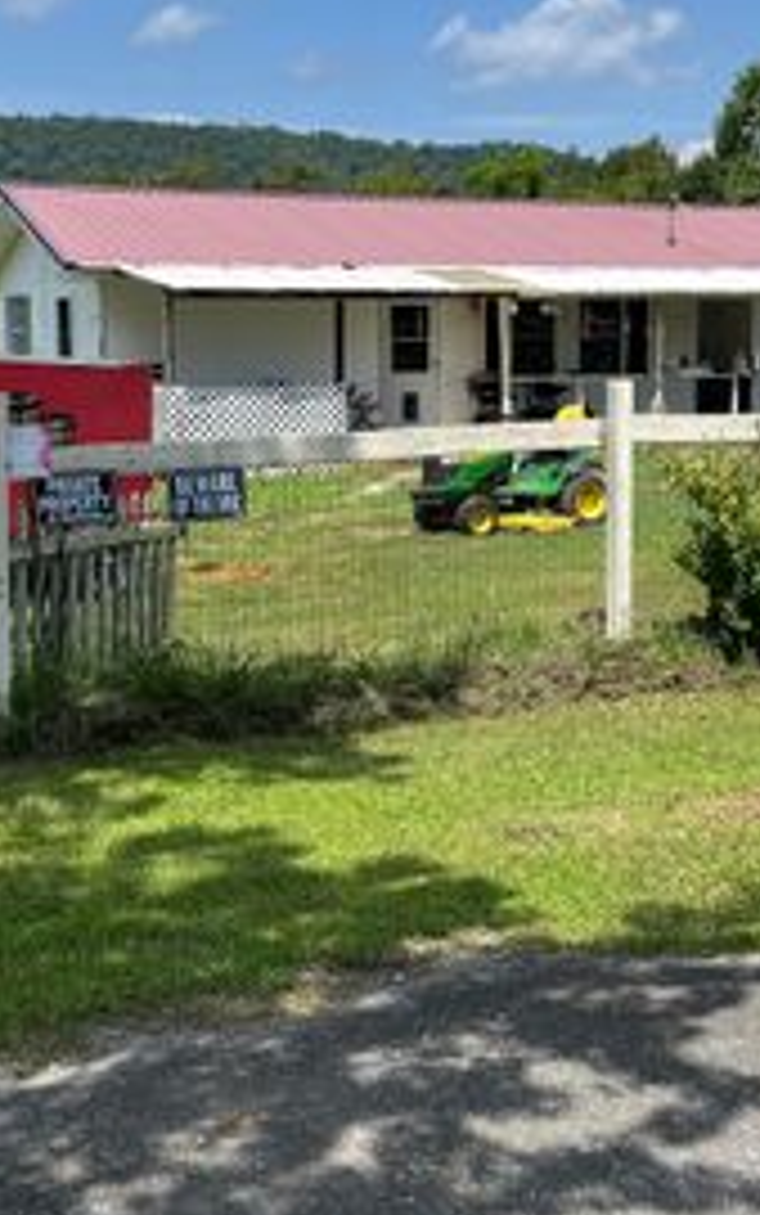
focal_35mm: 51
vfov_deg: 39.3
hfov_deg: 25.3
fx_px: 1688
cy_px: 443
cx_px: 459
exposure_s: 1/3745
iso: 50
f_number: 1.6
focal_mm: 5.1
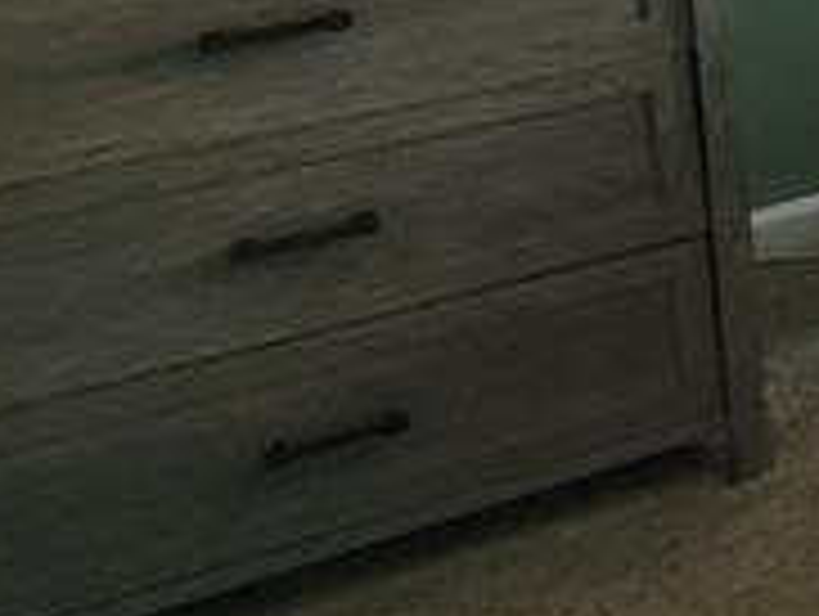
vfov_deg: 18.3
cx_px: 1742
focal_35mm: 73
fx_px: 1729
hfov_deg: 17.1
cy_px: -261
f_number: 2.2
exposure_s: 1/60
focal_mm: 2.2
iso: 200
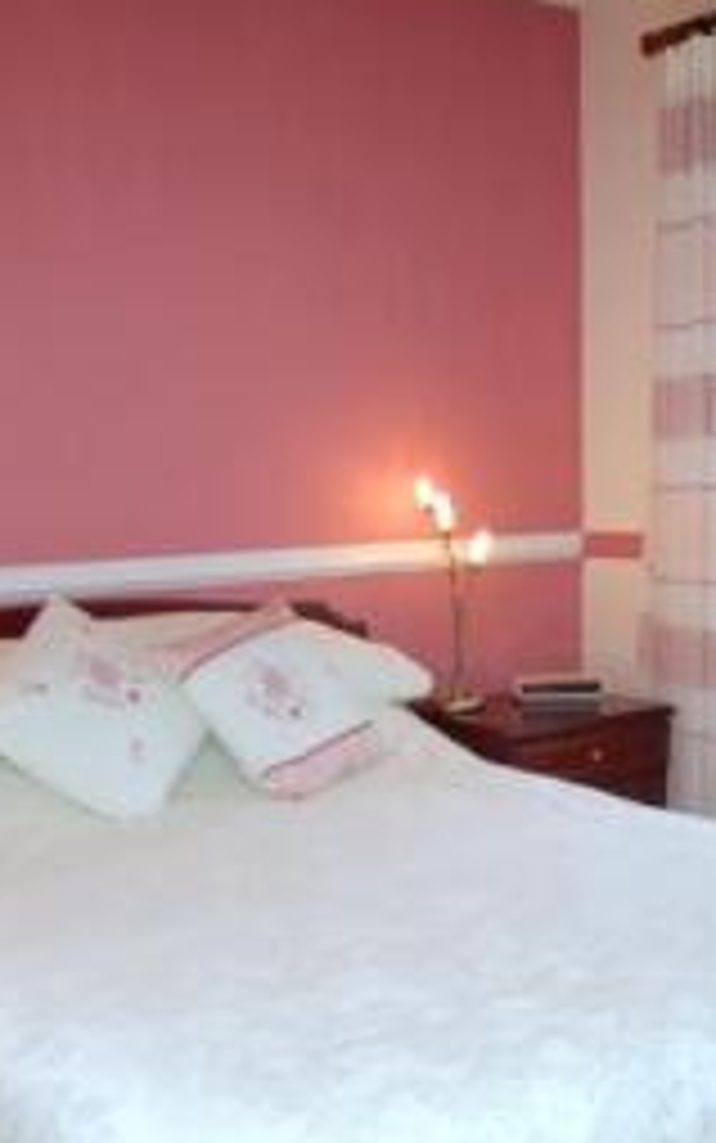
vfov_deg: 44.9
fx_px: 1351
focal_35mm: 43
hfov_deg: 29.6
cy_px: 801
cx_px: 450
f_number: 5.6
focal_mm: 11
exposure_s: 1/125
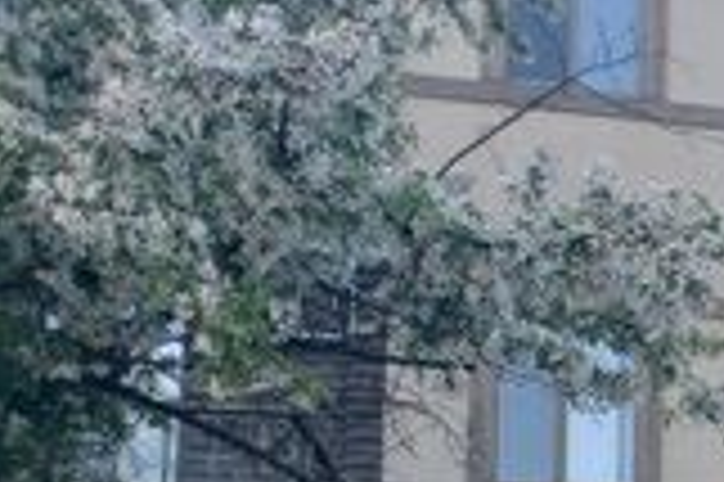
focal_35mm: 84
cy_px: 619
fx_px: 1688
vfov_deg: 15.5
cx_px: 1111
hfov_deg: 20.4
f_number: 2.4
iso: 50
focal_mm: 4.3
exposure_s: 1/118
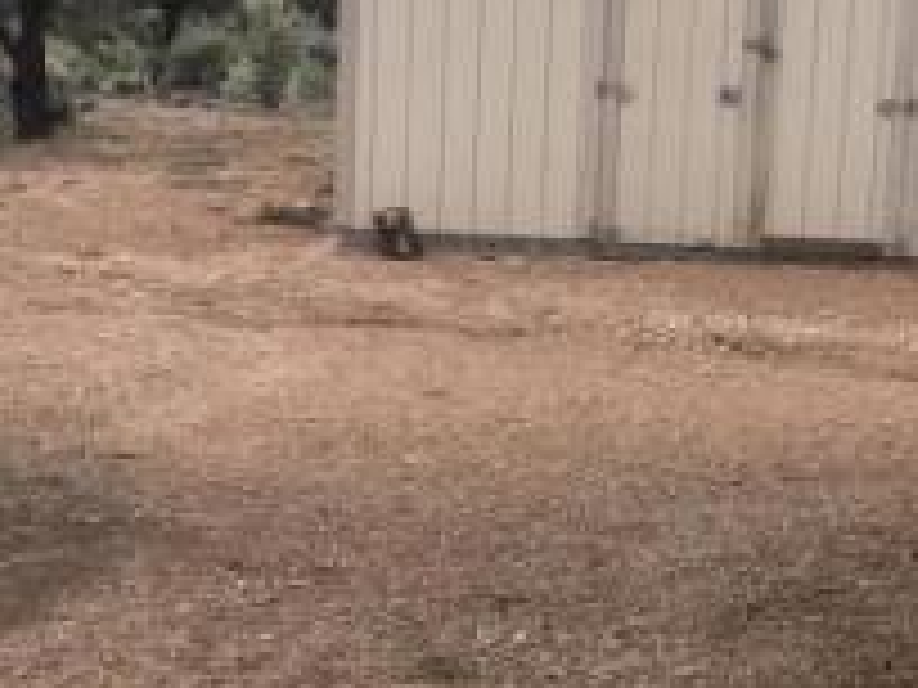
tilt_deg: -11.2
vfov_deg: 16.8
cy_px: 279
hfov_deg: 21.9
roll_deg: -3.4
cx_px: 783
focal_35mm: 88
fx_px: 2334
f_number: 1.8
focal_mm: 3.99
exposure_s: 1/772
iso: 20
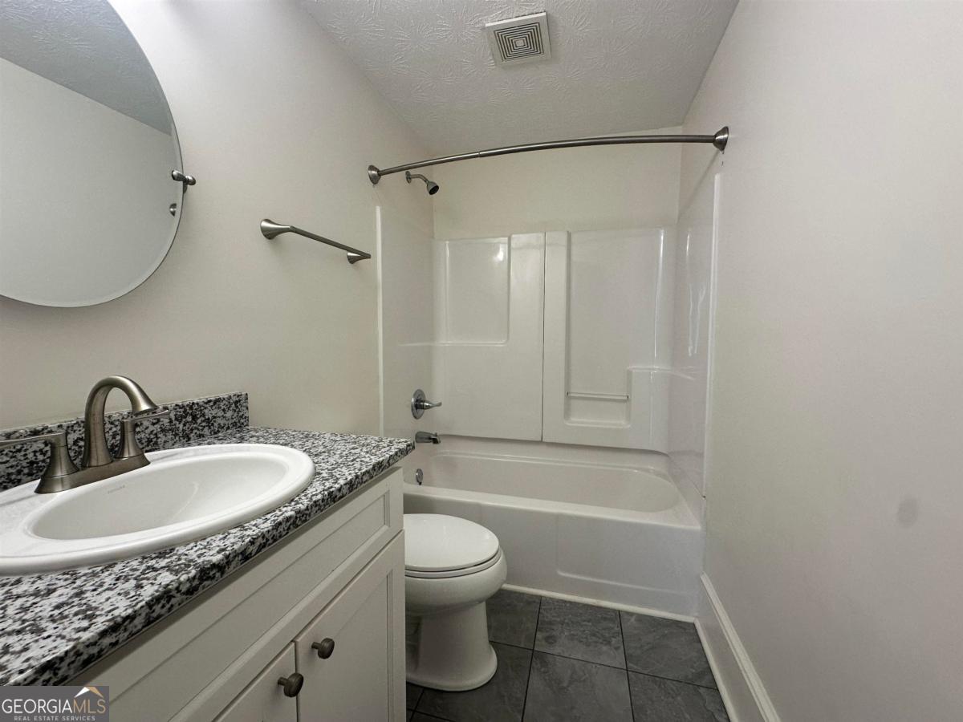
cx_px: 482
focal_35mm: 14
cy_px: 361
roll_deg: -0.6
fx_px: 389
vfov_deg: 85.7
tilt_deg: -3.2
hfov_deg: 102.1
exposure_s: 1/120
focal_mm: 2.22
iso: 125
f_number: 2.2
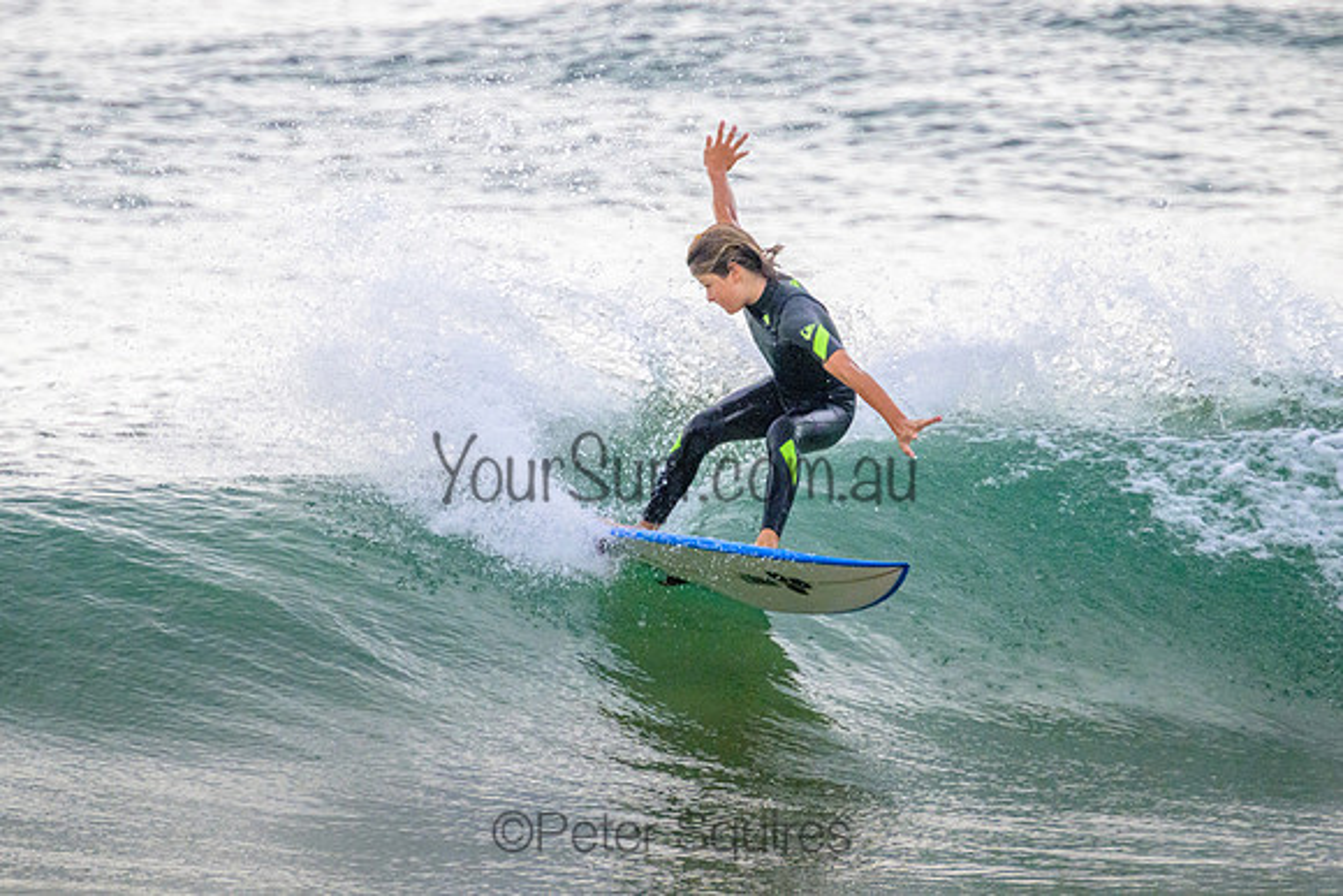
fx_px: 38126
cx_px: 647
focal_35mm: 1022
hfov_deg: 2.0
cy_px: 324
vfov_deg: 1.3
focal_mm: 800
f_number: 11
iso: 2500
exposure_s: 1/2000
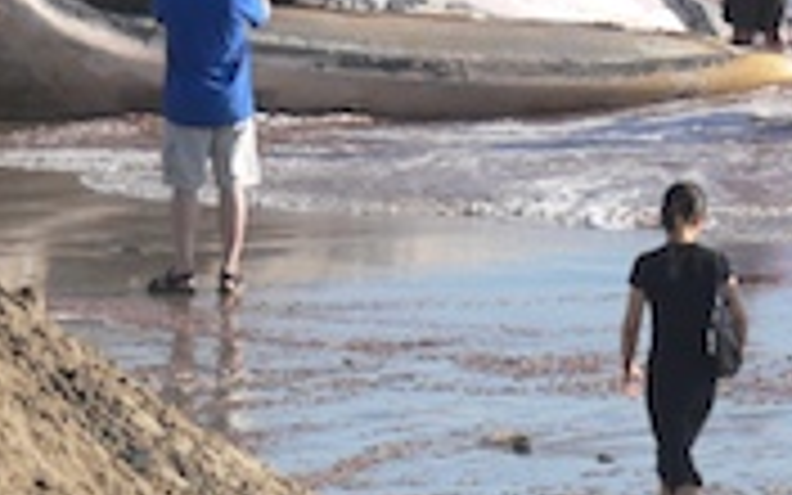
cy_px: 108
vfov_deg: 2.5
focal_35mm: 527
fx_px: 11375
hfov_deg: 4.0
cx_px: 279
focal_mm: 28.9
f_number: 5.6
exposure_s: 1/200
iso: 80
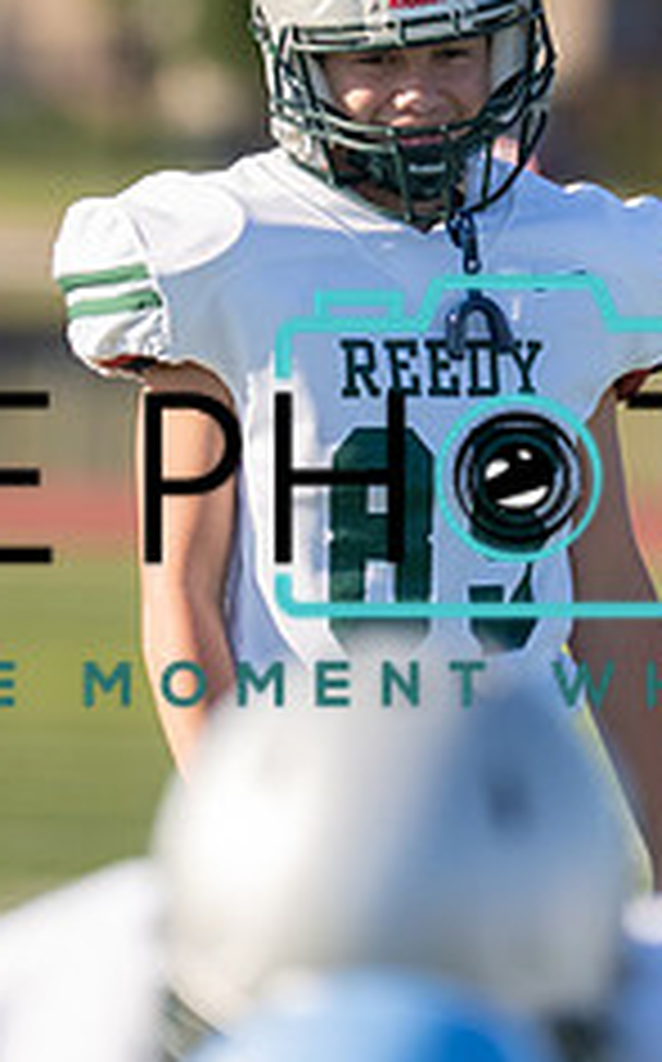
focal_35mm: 1027
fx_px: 29719
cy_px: 436
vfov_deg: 2.0
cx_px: 471
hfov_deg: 1.3
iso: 250
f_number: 2.8
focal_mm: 197
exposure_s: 1/4000
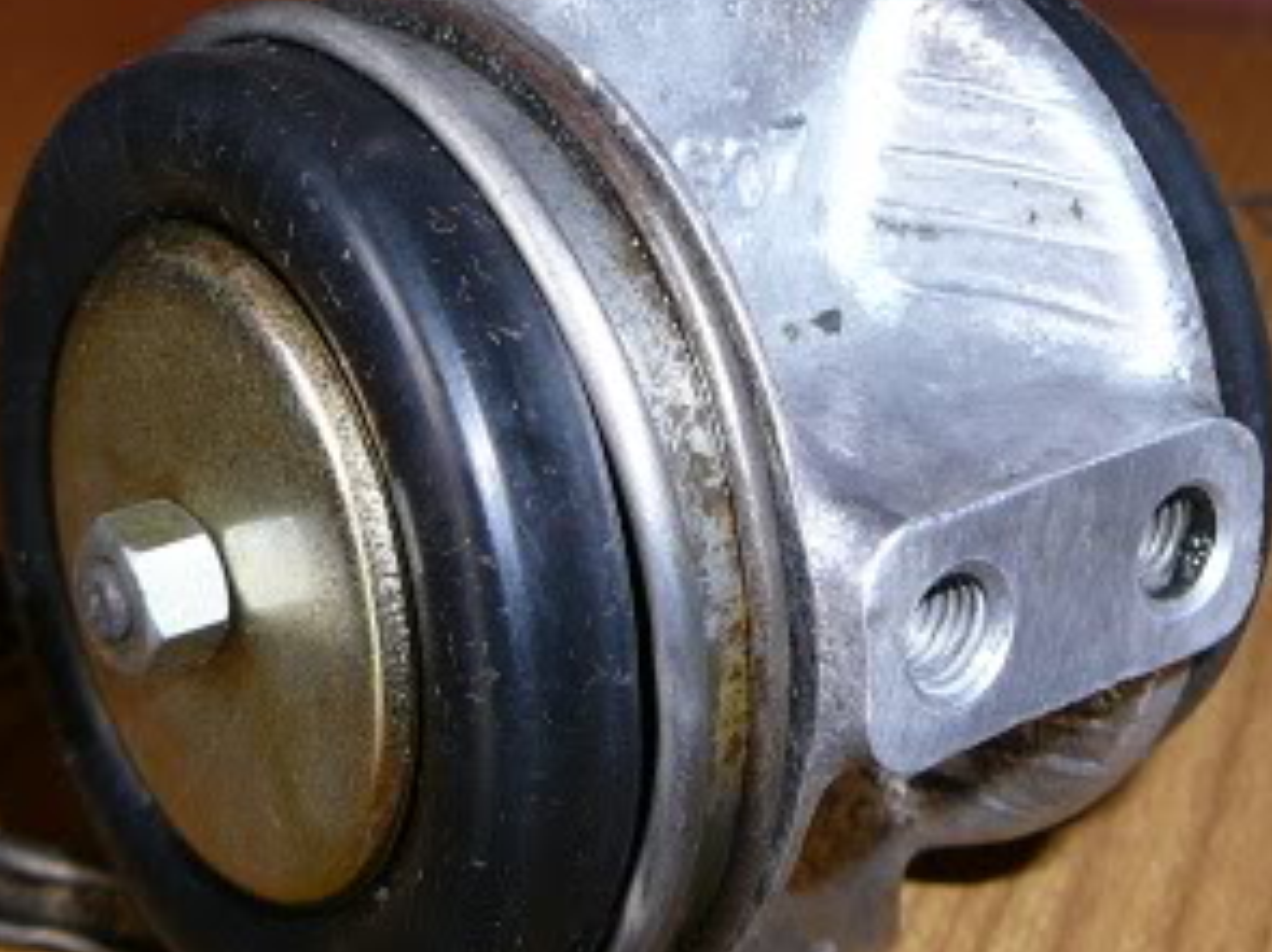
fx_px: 2792
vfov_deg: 19.3
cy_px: 276
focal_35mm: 76
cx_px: 668
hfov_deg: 25.7
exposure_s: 1/30
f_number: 2.8
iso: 80
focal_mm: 5.2
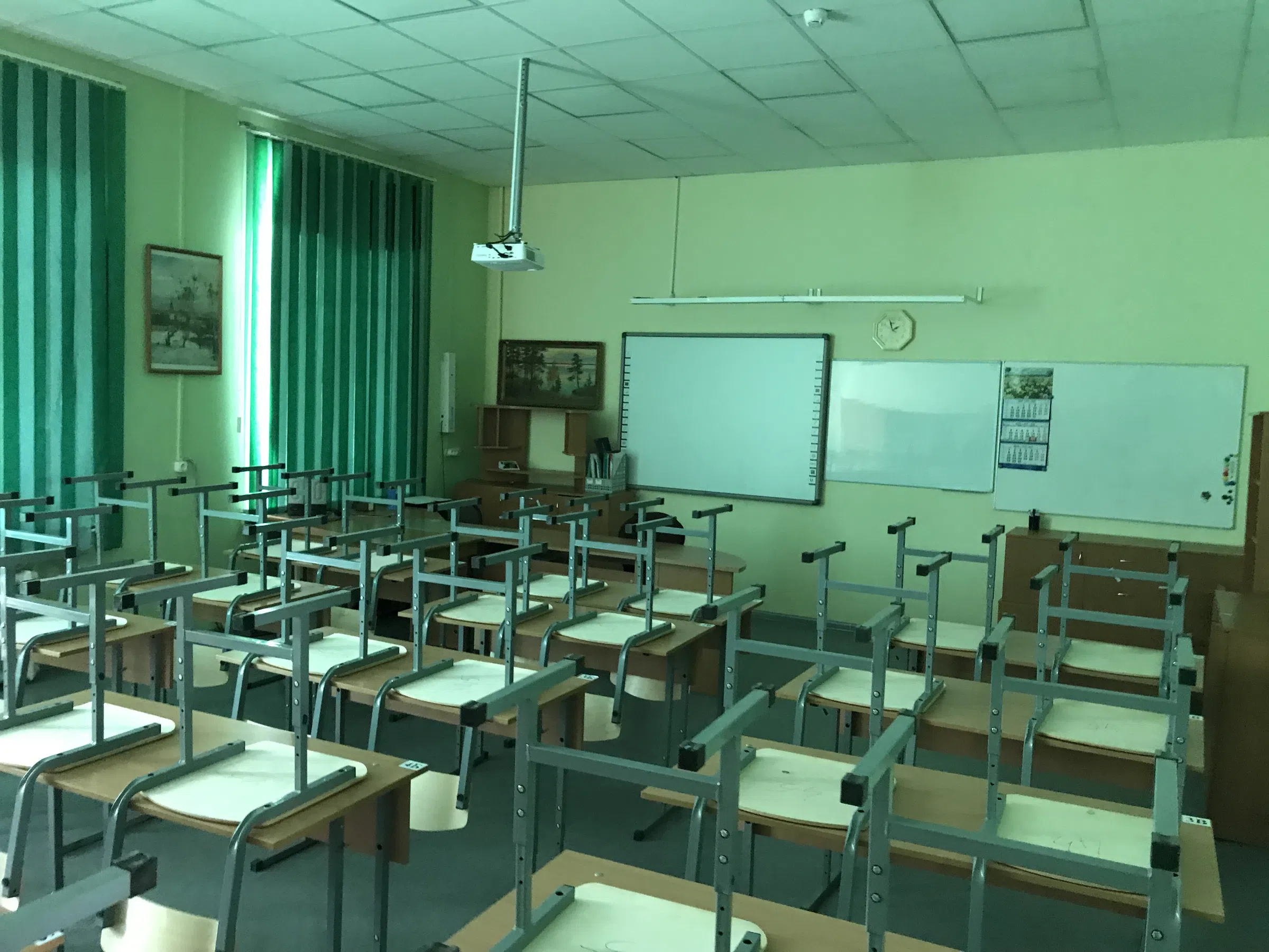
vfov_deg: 49.7
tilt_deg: -7.5
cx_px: 634
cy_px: 476
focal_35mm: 28
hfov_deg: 63.4
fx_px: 1026
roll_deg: +0.0
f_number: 1.8
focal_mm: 3.99
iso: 100
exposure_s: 1/9
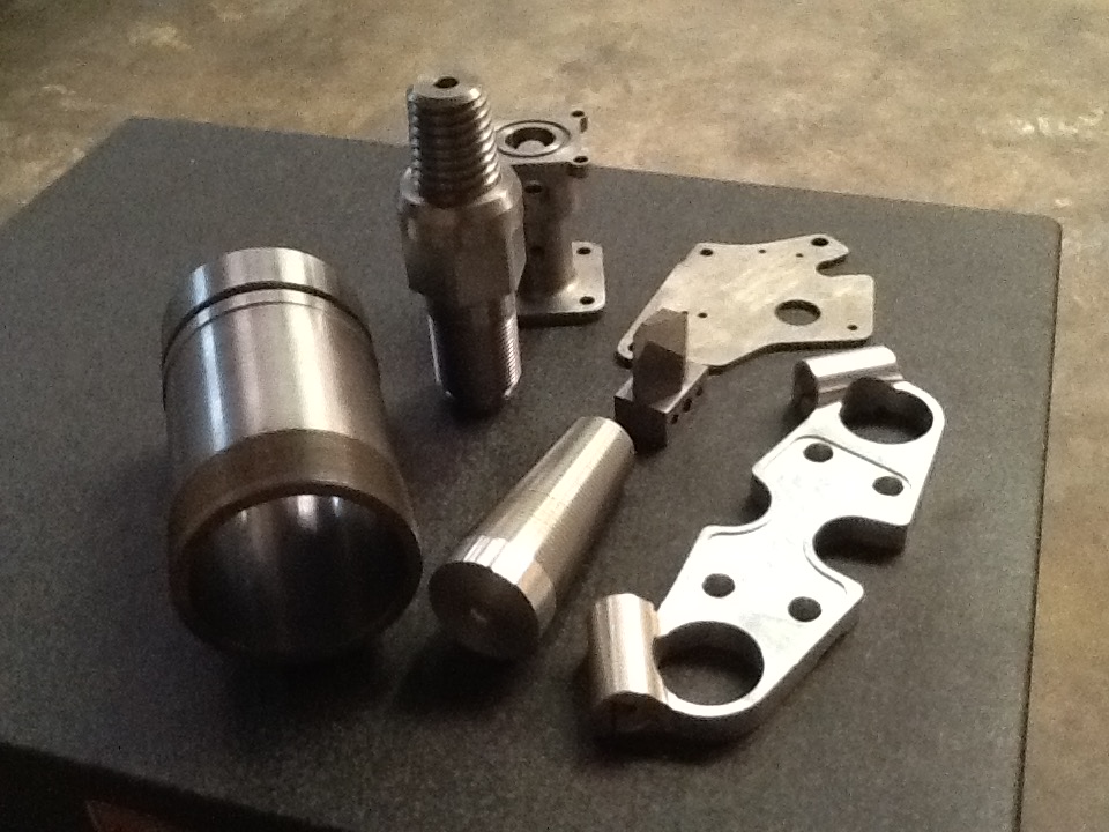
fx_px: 1410
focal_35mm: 44
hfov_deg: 42.9
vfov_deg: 32.9
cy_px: 416
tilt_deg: -40.1
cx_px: 554
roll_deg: +3.2
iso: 320
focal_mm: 2.03
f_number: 2.4
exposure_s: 1/30
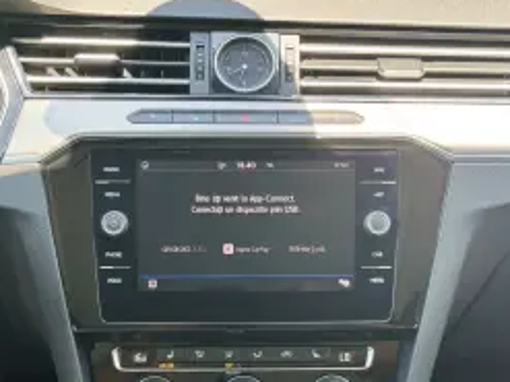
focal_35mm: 70
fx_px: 1031
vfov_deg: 20.9
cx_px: 248
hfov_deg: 27.8
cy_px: 273
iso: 64
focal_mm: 6.76
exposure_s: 1/124
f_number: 1.78
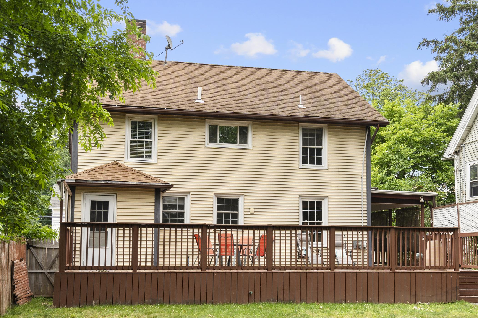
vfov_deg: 30.4
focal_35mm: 44
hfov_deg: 44.5
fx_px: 584
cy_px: 185
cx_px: 247
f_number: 9
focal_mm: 30
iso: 200
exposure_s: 1/6
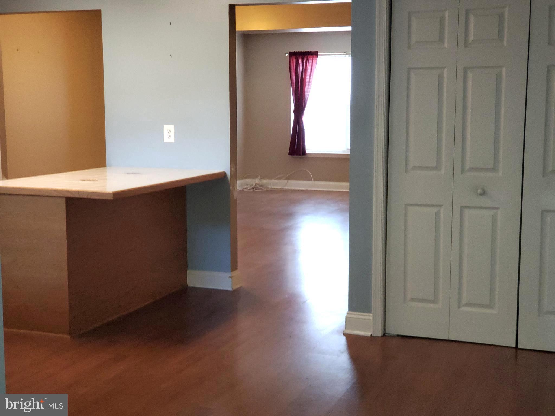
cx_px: 278
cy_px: 208
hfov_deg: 36.8
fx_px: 834
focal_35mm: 52
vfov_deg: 28.0
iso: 400
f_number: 2.4
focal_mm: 6
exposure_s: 1/30
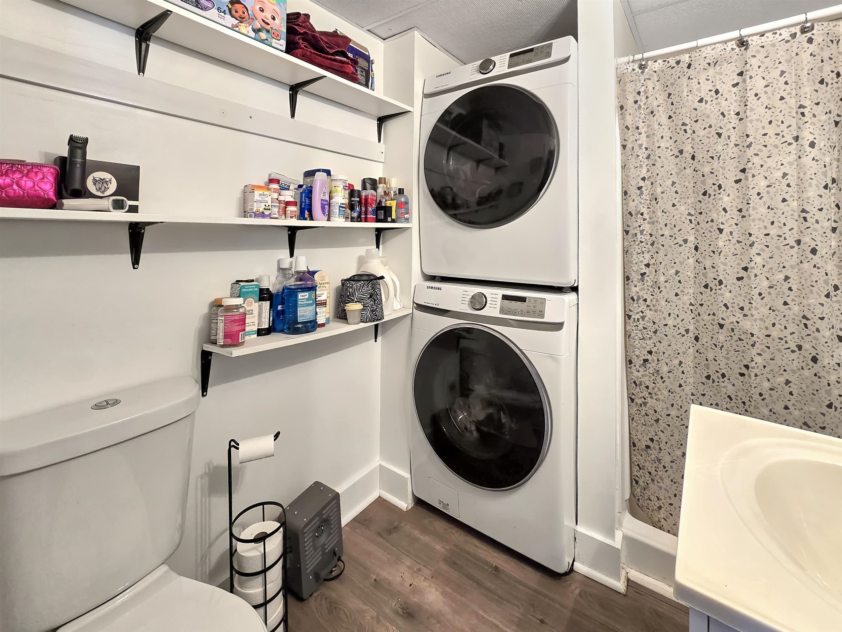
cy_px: 316
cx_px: 421
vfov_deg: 89.9
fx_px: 316
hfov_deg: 106.2
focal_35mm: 13
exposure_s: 1/60
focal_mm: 2.2
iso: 200
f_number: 2.2
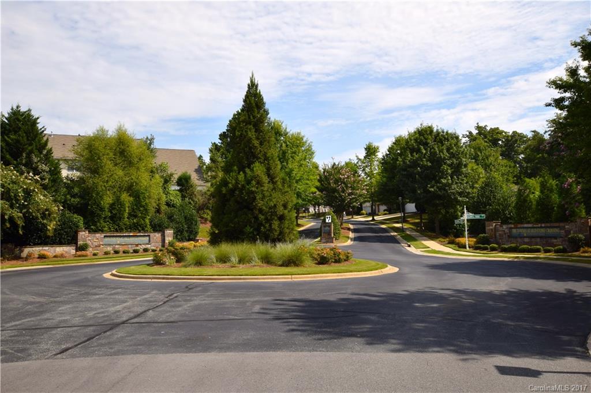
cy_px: 196
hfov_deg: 61.9
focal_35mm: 30
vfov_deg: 43.6
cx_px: 296
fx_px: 492
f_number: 11
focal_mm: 20
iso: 100
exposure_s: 1/200
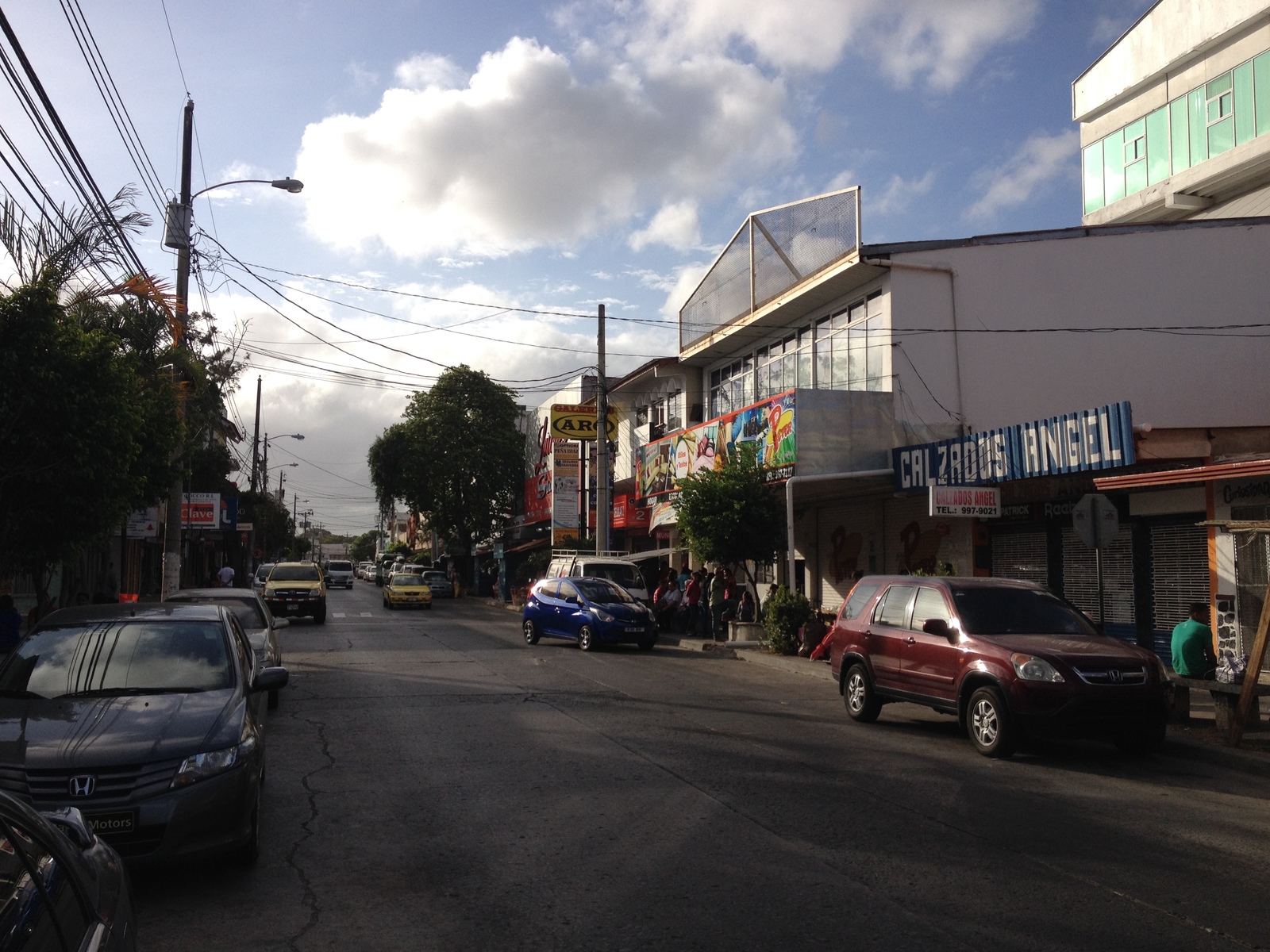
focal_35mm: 35
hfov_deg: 52.6
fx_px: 1284
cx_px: 635
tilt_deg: +1.5
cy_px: 476
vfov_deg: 40.7
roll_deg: +0.1
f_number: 2.4
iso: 50
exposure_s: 1/2513
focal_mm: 4.28
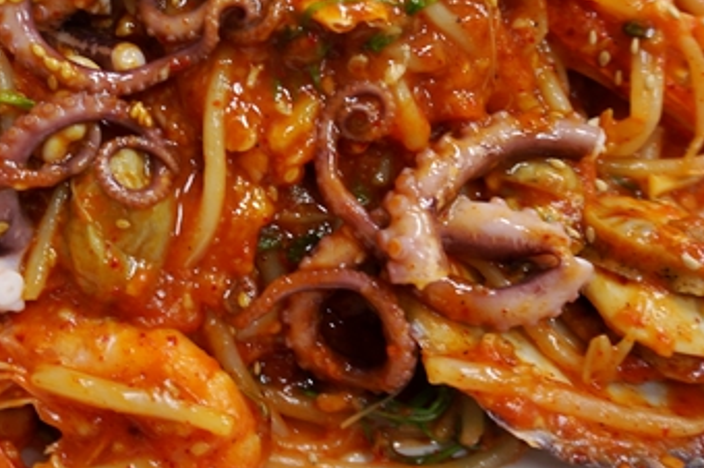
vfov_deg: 24.6
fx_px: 1035
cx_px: 238
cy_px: 37
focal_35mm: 53
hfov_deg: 37.2
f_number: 3.5
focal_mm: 16
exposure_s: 1/20
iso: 200
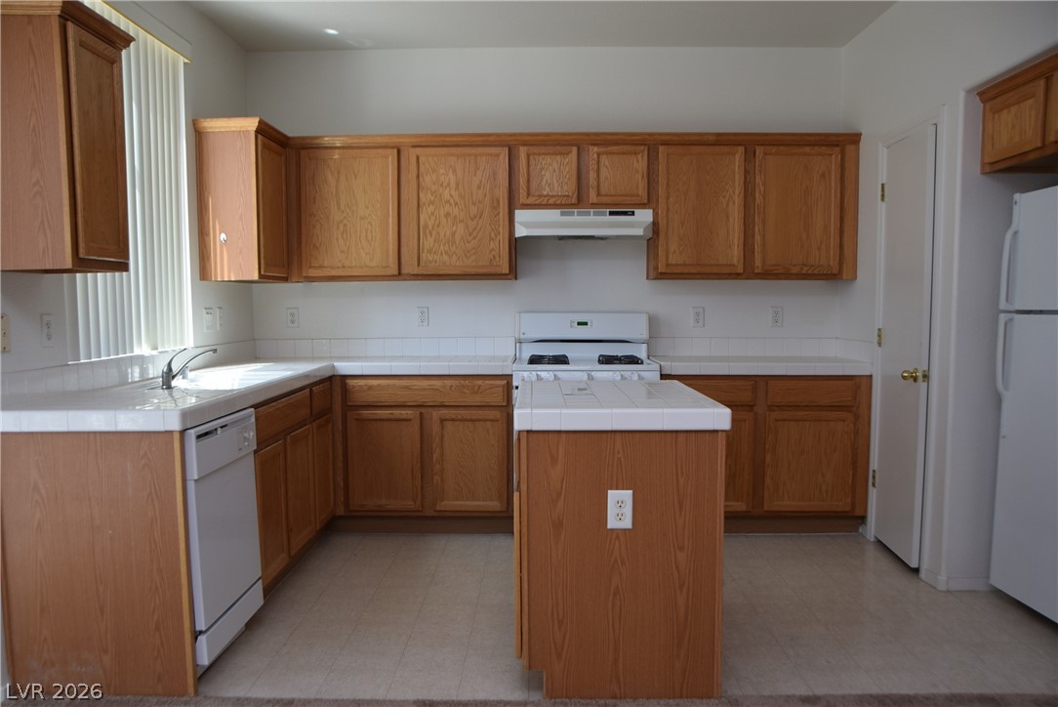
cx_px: 529
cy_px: 354
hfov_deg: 61.9
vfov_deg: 43.7
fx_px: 882
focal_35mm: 30
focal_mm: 20
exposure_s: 1/125
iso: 400
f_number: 5.6
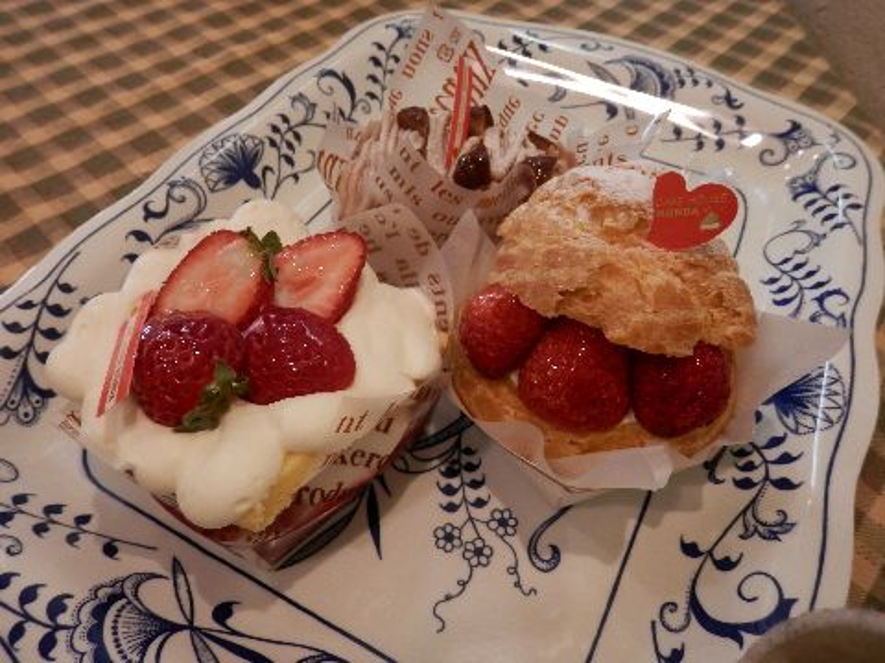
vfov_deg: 54.9
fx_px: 639
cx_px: 442
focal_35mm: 25
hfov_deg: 69.4
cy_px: 332
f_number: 3
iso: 200
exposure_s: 1/30
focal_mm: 4.5
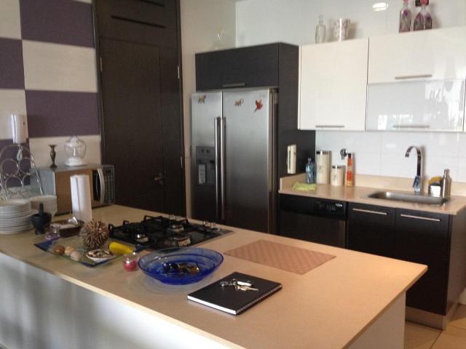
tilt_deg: -8.8
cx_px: 233
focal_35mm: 33
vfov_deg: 42.9
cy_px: 174
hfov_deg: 55.4
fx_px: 444
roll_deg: +0.8
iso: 100
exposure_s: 1/20
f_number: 2.4
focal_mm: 4.12
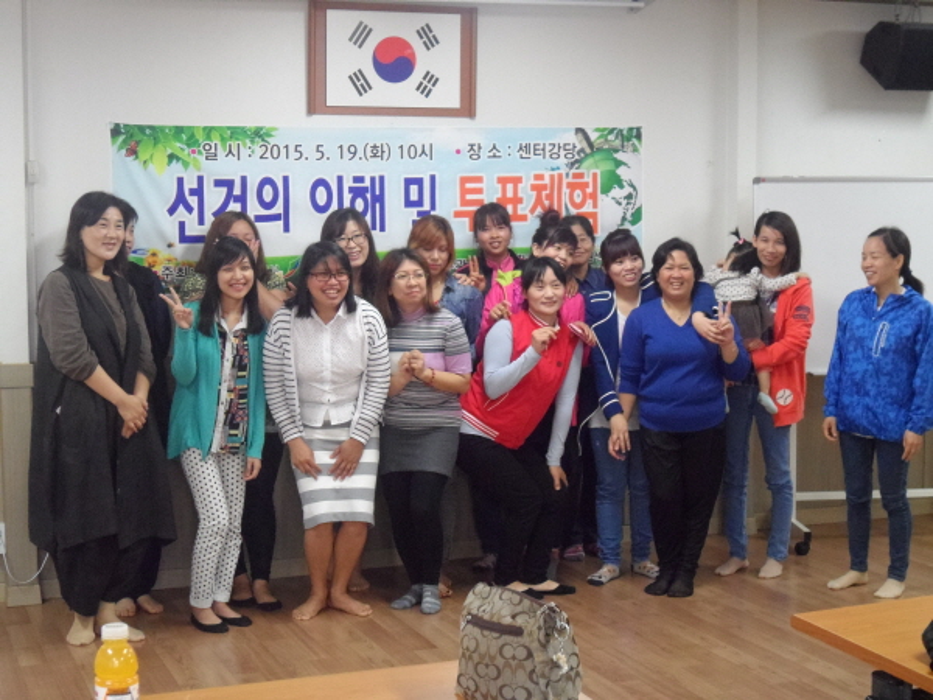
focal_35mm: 60
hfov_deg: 32.2
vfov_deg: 24.4
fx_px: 1617
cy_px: 350
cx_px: 466
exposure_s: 1/20
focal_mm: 11.2
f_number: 5.2
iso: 640
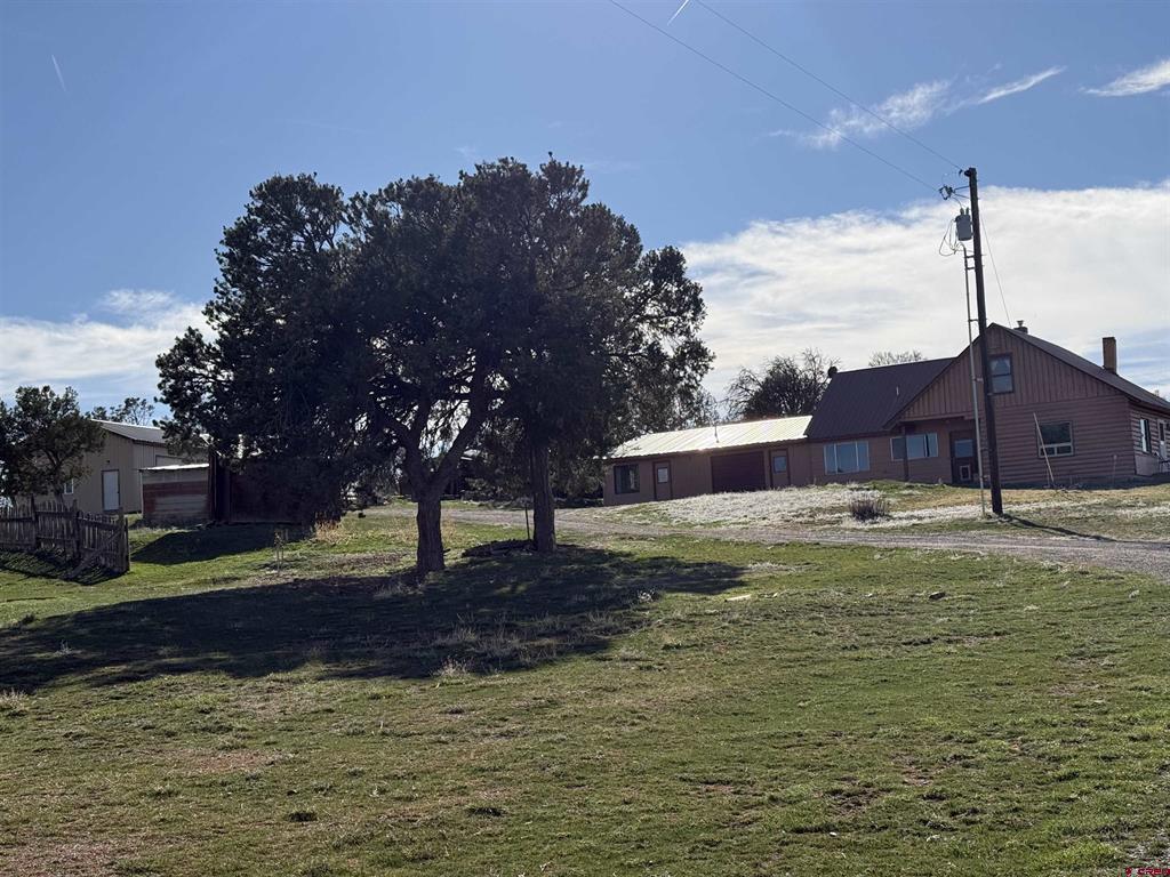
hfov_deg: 39.7
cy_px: 438
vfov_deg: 30.3
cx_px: 585
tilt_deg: +6.4
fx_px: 1622
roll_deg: +2.8
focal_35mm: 48
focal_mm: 6.76
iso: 80
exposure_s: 1/9901
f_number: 1.78
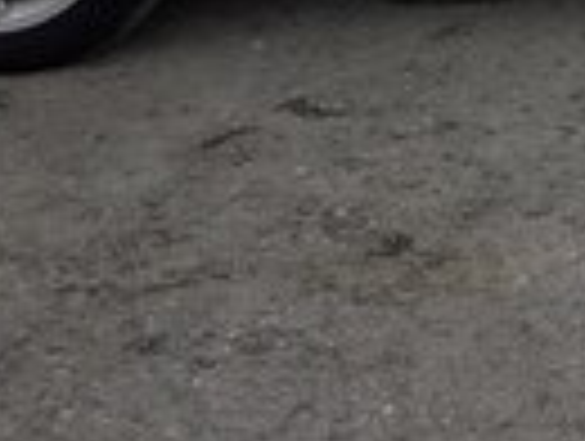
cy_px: -227
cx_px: 846
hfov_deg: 13.2
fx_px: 2404
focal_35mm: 142
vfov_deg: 10.1
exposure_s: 1/1203
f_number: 1.9
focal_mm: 3.7
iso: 40
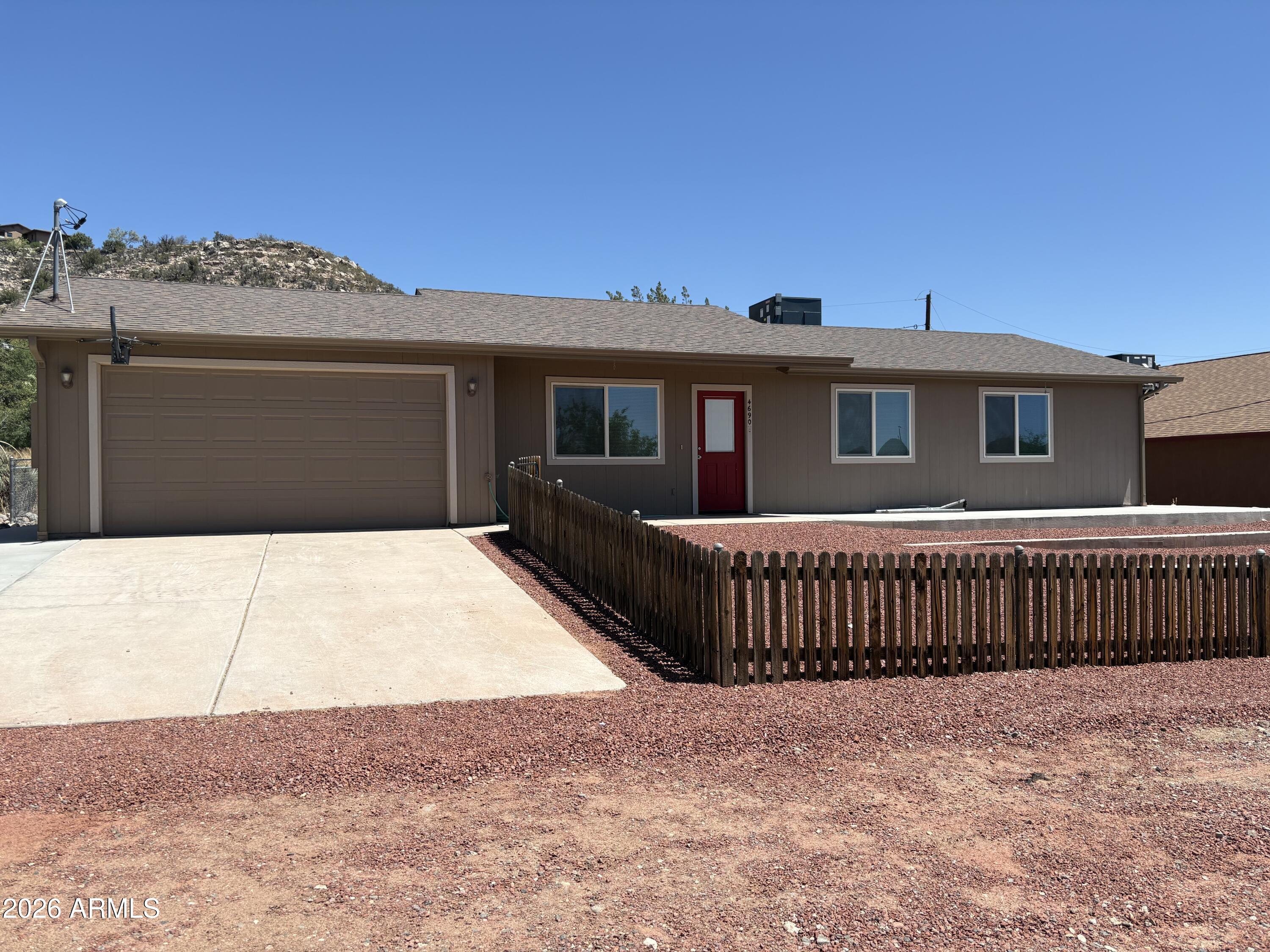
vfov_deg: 53.1
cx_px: 635
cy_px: 476
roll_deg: +1.1
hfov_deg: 67.3
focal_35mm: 26
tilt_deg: -0.3
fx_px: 954
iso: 50
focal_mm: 5.96
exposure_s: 1/3623
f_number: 1.6
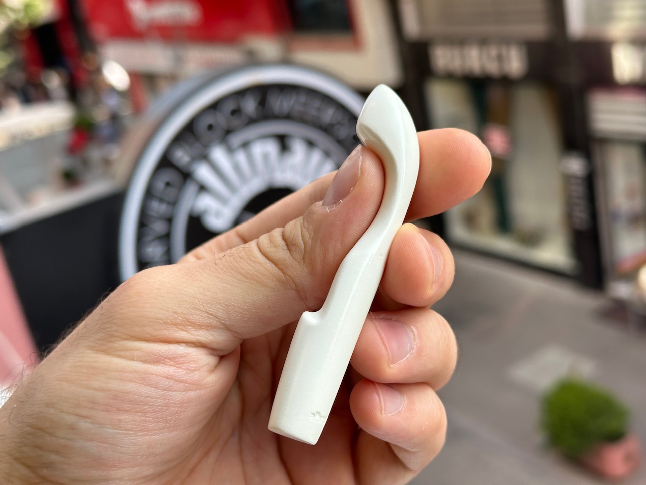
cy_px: 242
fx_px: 896
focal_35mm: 48
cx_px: 323
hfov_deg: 39.7
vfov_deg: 30.3
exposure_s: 1/608
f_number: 1.78
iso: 64
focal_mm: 6.86
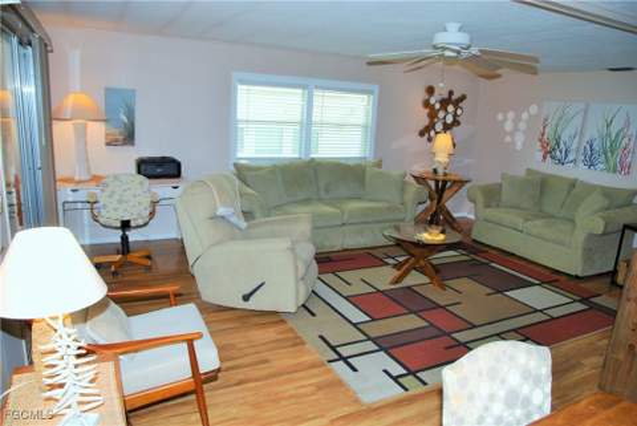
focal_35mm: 24
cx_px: 318
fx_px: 425
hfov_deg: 73.7
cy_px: 213
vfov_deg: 53.2
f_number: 4
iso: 200
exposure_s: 1/60
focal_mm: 16
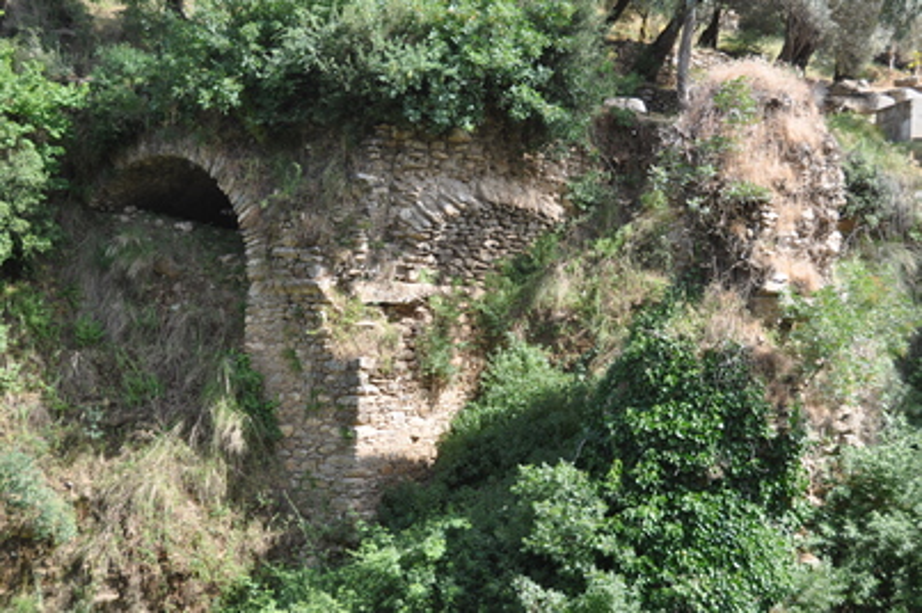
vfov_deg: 23.7
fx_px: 1459
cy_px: 306
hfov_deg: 35.1
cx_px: 461
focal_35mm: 57
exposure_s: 1/250
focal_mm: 38
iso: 200
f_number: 8
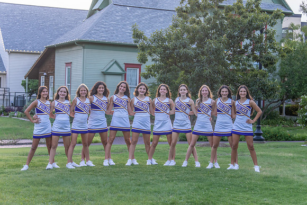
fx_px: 597
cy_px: 102
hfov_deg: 28.8
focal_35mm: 70
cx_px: 154
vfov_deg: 19.5
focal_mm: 70
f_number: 4
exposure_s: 1/320
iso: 1600
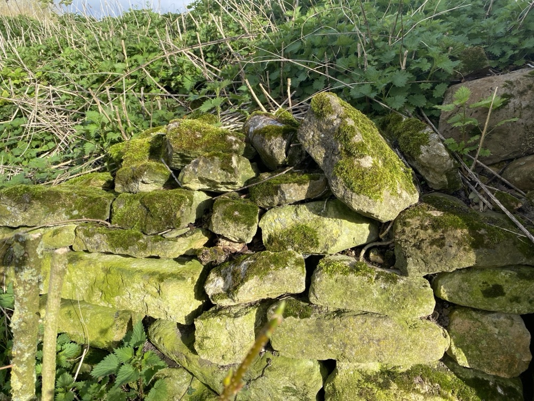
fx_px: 401
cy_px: 200
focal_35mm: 26
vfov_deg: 53.1
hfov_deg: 67.3
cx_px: 267
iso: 32
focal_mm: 4.25
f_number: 1.8
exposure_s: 1/752
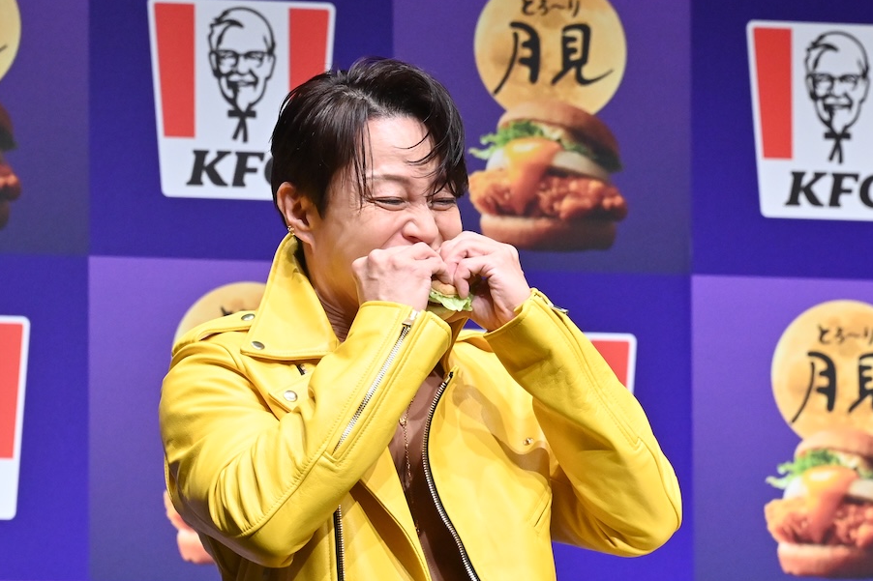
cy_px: 309
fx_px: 12098
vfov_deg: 2.8
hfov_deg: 4.1
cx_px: 414
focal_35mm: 499
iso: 6400
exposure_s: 1/640
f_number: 9
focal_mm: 300
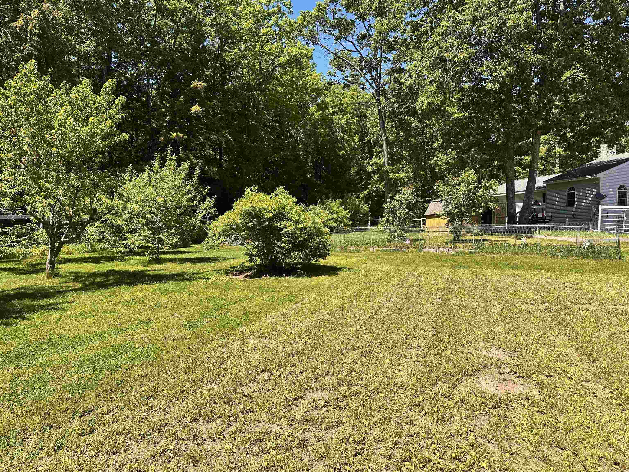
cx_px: 314
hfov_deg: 71.6
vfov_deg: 56.8
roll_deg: -1.7
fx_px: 436
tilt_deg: -1.9
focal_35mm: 24
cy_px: 236
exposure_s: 1/1949
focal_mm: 6.86
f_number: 1.78
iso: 80
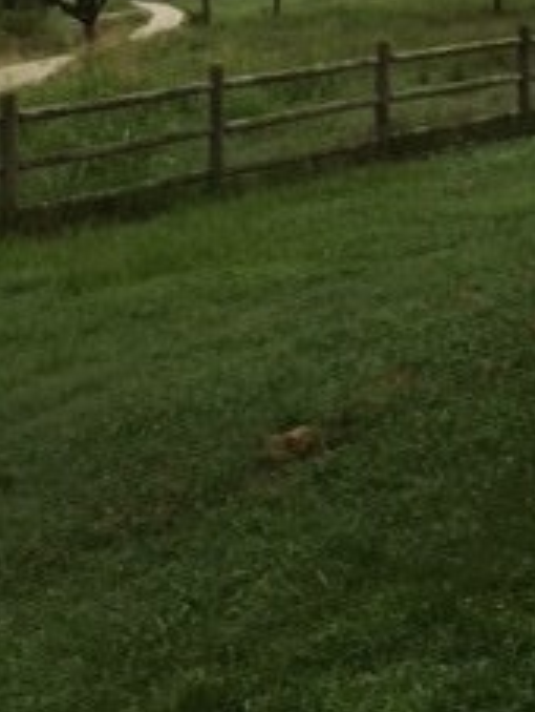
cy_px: 60
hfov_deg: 18.0
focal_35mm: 82
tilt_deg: -7.9
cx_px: 220
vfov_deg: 23.1
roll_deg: +0.8
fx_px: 1687
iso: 32
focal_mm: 4.15
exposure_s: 1/30
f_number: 2.2
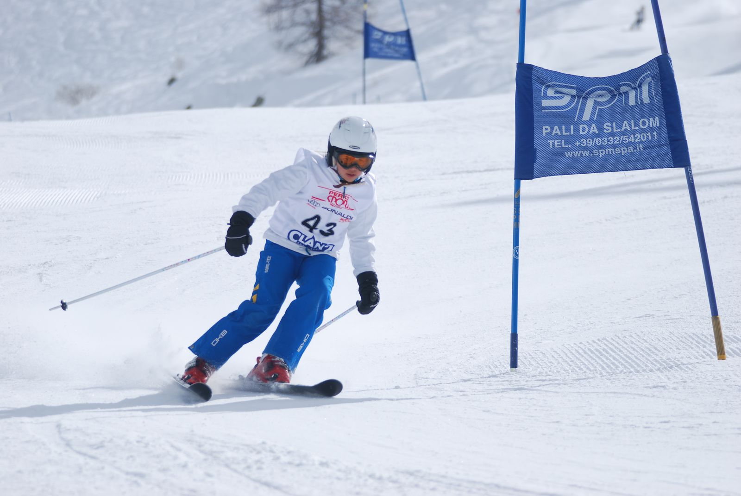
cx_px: 370
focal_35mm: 248
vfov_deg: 5.6
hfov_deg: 8.3
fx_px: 5100
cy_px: 248
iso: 100
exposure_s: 1/1250
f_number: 5.3
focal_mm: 165
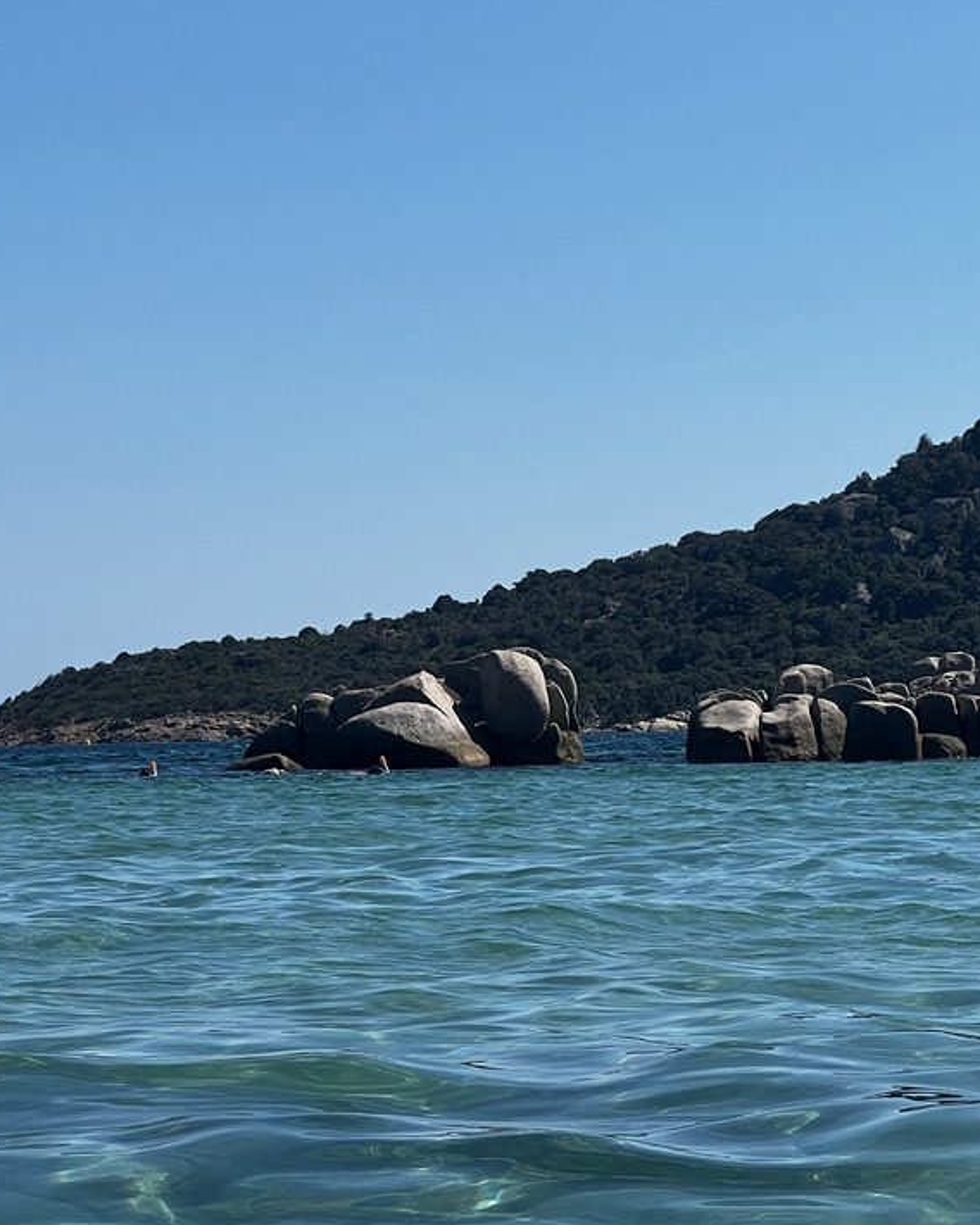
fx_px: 4604
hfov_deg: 12.1
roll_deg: +1.7
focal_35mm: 127
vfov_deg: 15.1
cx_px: 764
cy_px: 718
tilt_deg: +0.4
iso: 32
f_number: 2.8
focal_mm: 9
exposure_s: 1/1193
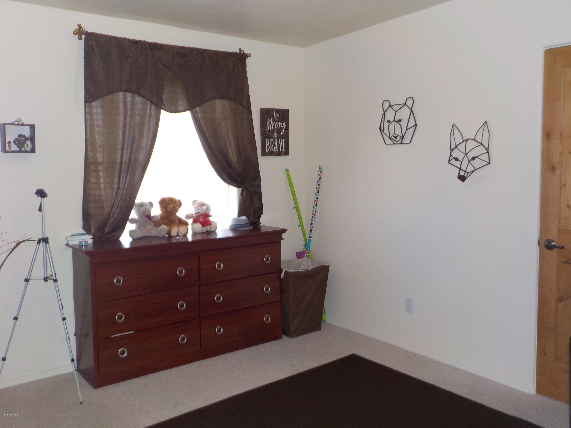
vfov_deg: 46.8
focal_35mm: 30
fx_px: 495
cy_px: 214
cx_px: 286
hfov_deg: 60.0
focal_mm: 4.1
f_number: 3.3
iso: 220
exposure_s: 1/30
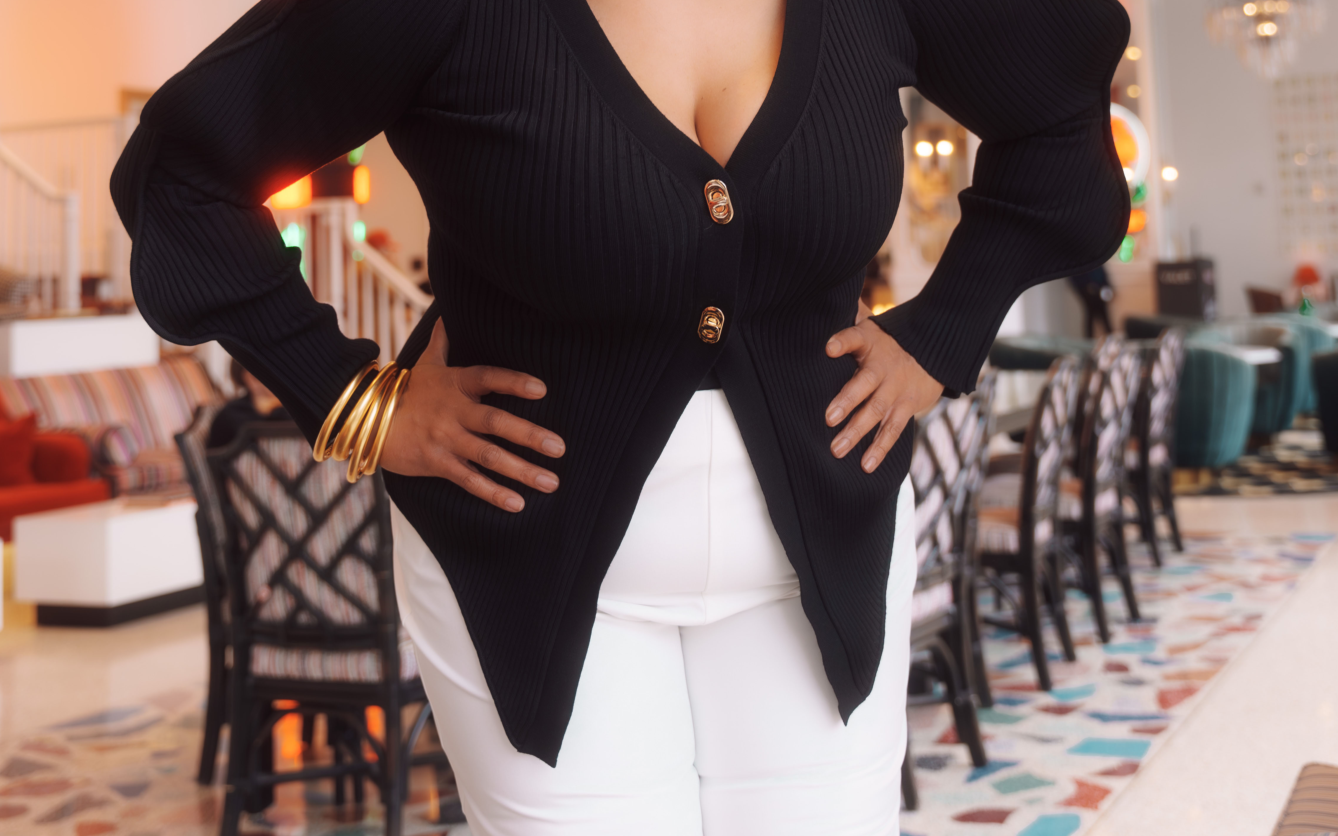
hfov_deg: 38.8
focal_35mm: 52
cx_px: 670
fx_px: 1902
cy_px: 84
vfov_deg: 24.1
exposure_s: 1/160
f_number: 2.8
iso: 400
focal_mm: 33.1
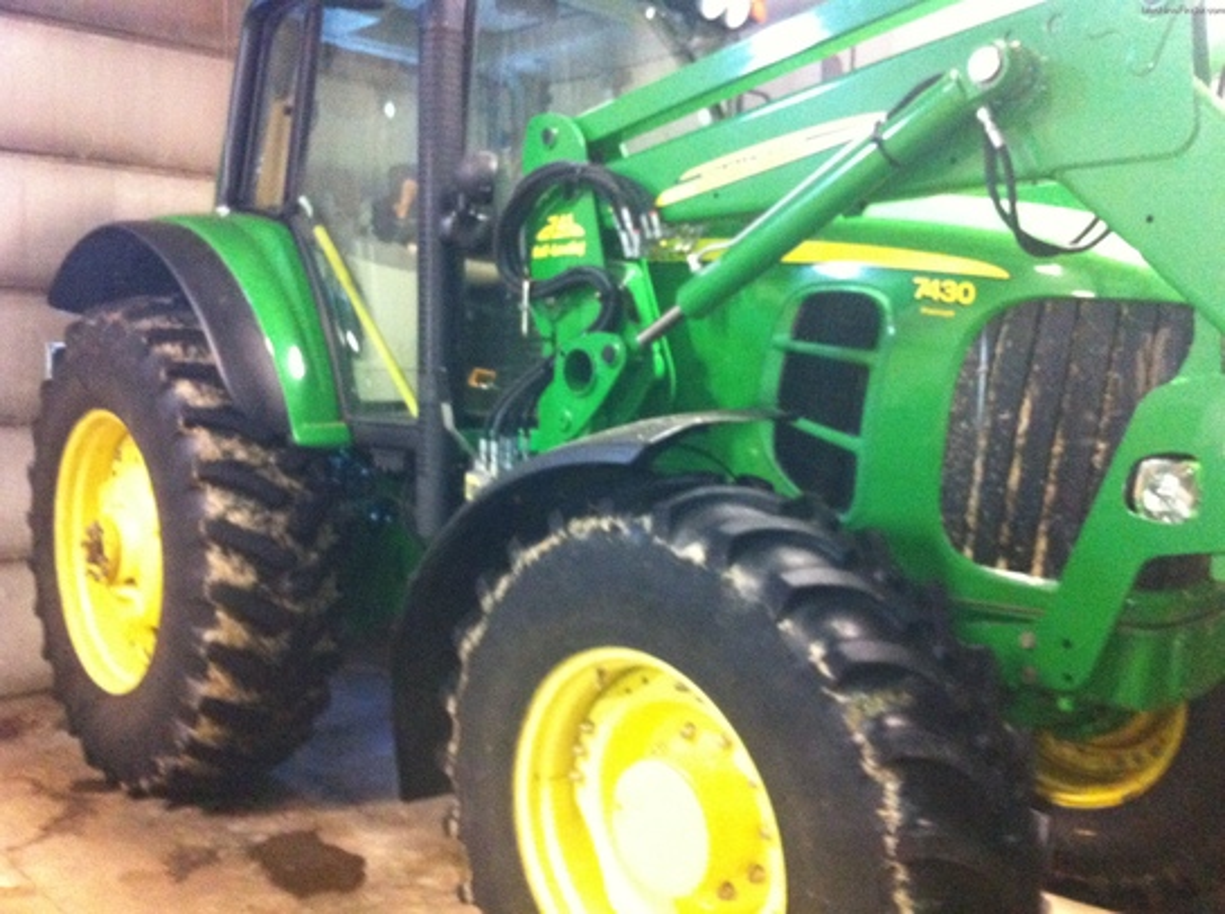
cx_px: 612
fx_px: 1236
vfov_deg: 40.6
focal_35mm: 35
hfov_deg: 52.7
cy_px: 457
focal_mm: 3.85
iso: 800
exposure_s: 1/15
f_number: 2.8
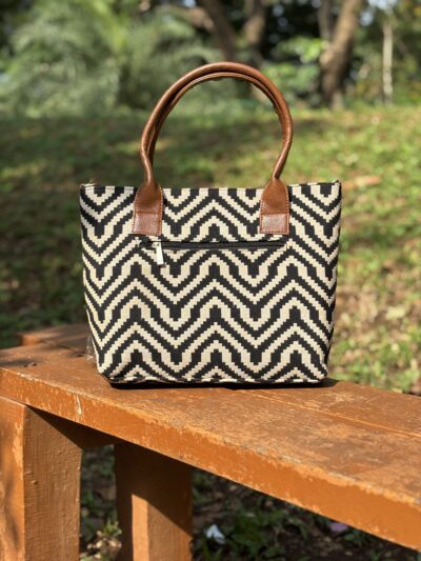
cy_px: 280
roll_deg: +0.1
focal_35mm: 52
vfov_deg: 36.8
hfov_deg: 28.0
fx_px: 843
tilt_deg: -6.2
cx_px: 210
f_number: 1.6
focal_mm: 5.96
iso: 32
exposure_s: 1/1248
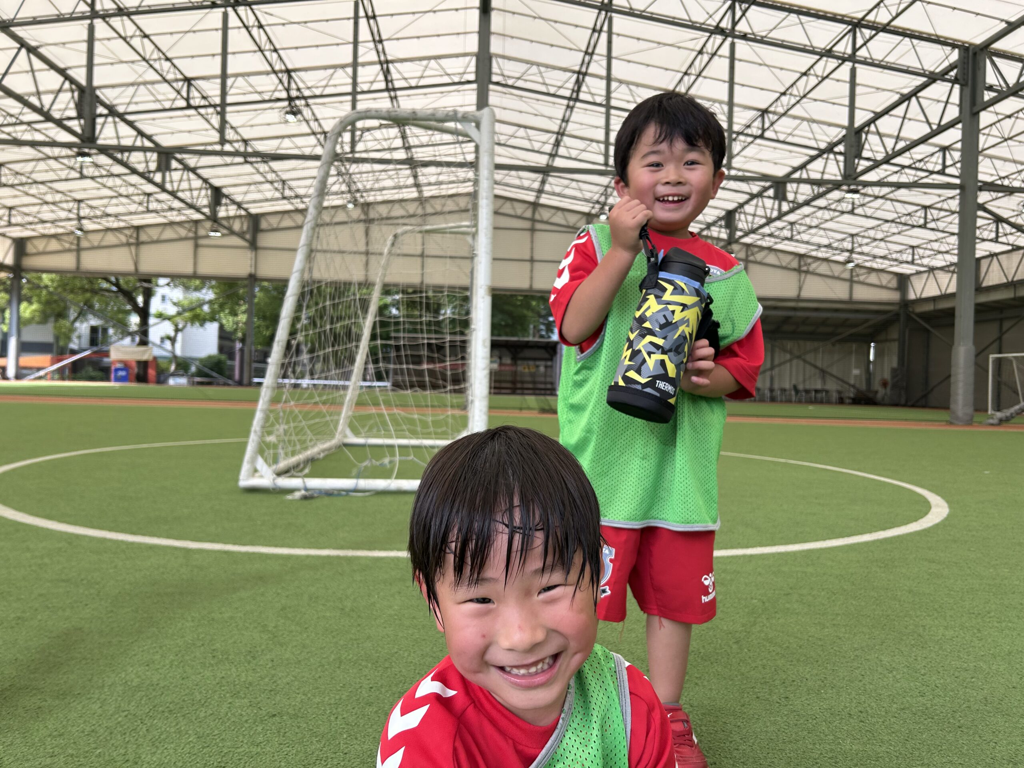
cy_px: 384
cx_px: 512
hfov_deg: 67.3
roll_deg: -1.1
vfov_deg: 53.1
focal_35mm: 26
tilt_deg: -1.5
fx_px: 769
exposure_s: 1/621
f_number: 1.5
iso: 50
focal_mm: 5.7
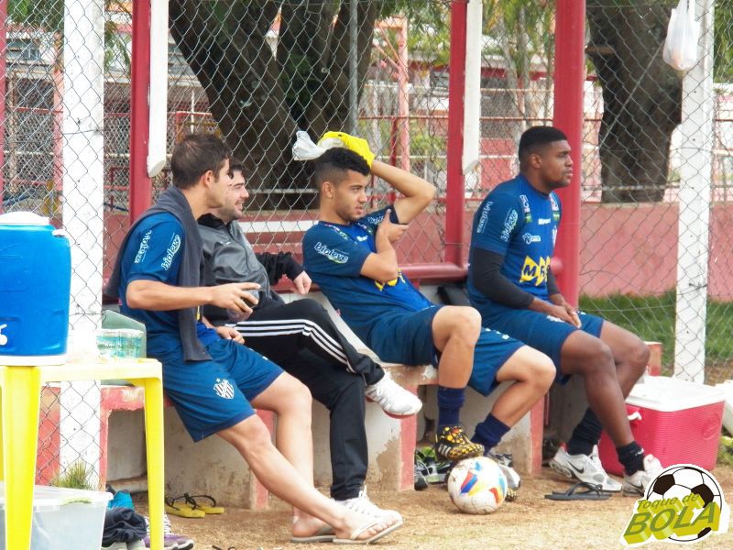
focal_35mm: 183
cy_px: 275
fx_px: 3875
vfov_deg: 8.1
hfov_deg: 10.8
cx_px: 366
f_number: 4
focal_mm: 32.7
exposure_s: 1/500
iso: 400
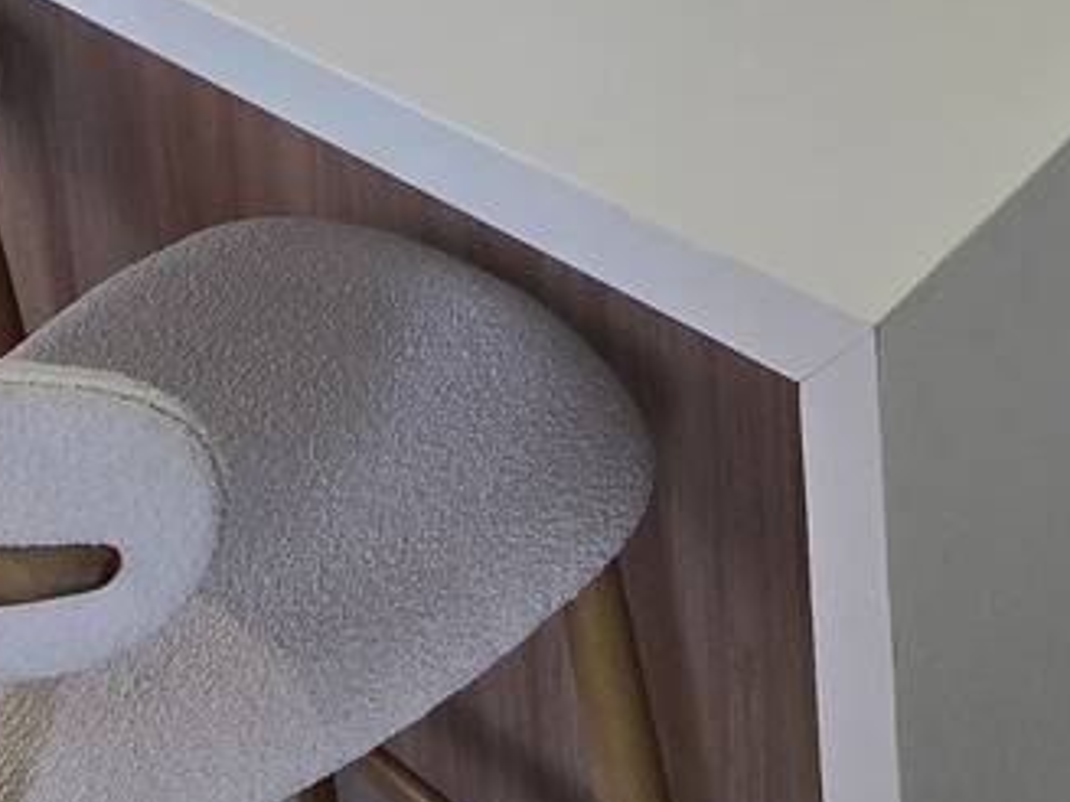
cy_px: -779
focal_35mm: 57
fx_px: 1762
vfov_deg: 18.1
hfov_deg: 31.9
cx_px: 995
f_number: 2.2
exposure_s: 1/120
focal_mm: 2.2
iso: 80
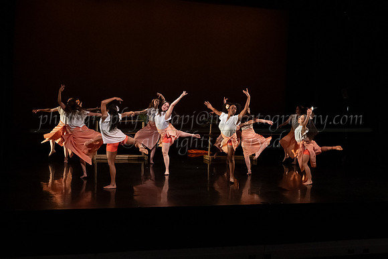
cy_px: 137
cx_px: 219
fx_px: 505
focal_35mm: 47
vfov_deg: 28.8
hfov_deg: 42.0
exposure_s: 1/400
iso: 4000
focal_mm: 38
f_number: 4
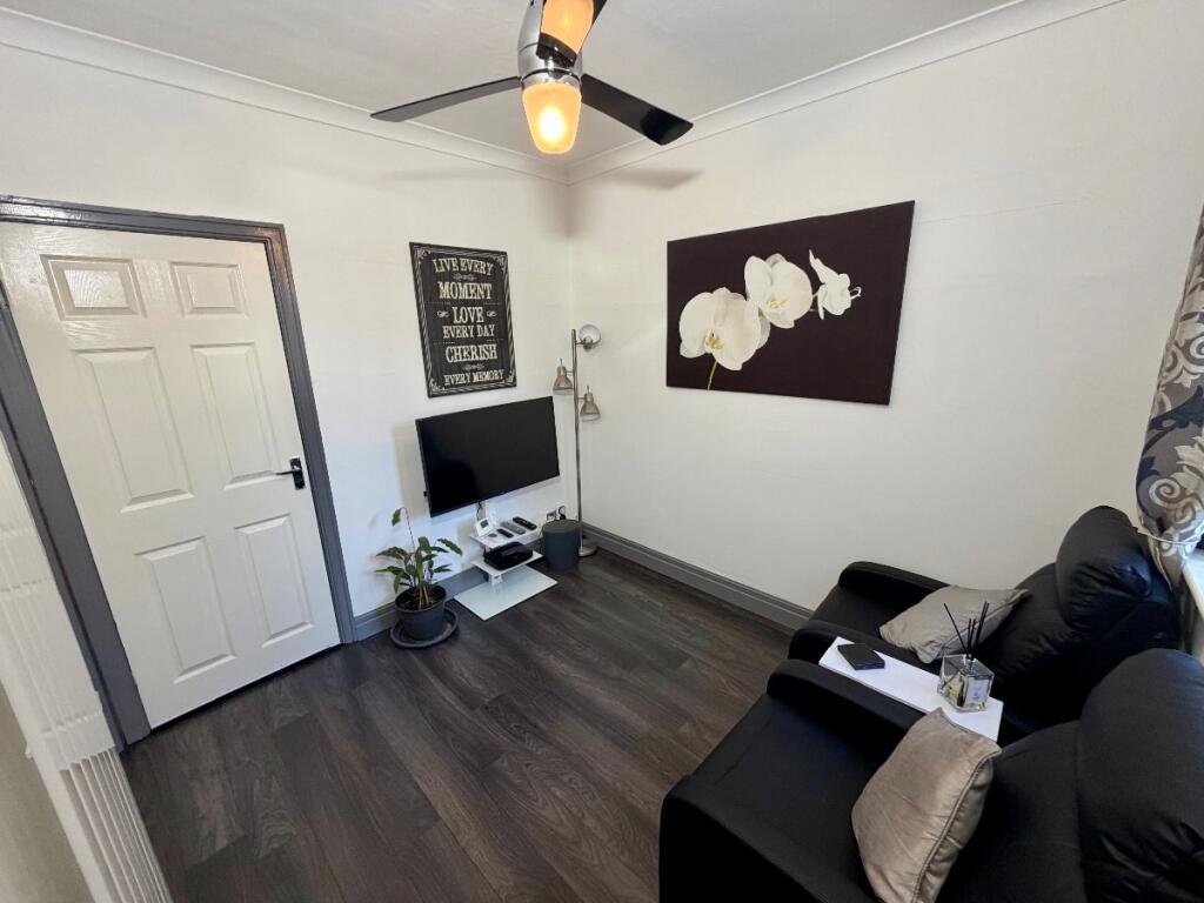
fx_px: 487
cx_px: 602
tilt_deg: -14.6
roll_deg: +1.3
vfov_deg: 85.7
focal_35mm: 14
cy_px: 452
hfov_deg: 102.1
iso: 160
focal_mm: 2.22
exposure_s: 1/100
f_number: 2.2
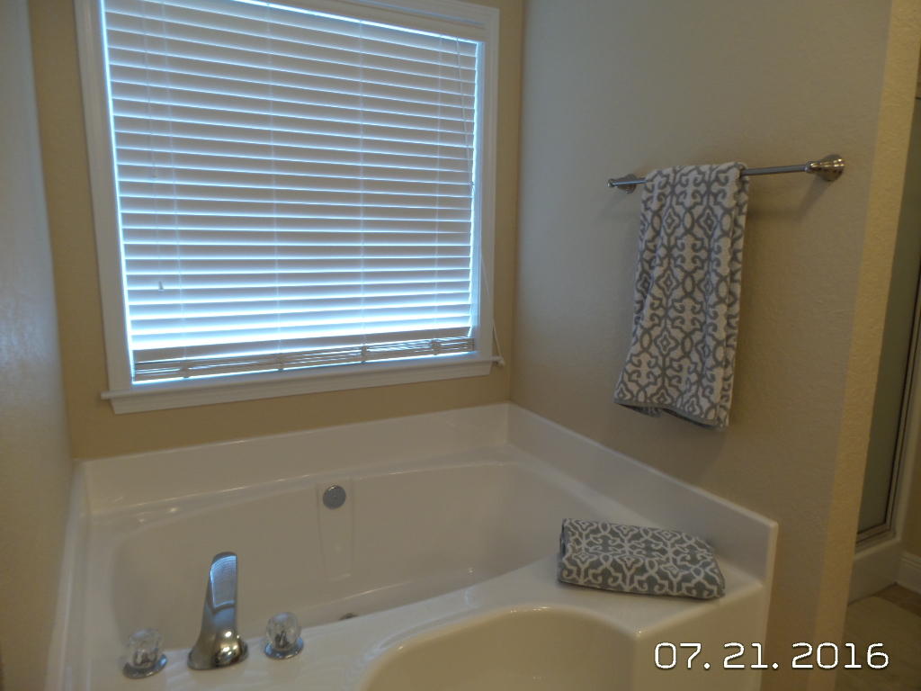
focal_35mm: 23
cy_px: 346
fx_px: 612
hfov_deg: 73.9
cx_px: 460
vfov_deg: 58.9
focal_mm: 4.1
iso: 125
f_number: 2.8
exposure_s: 1/30
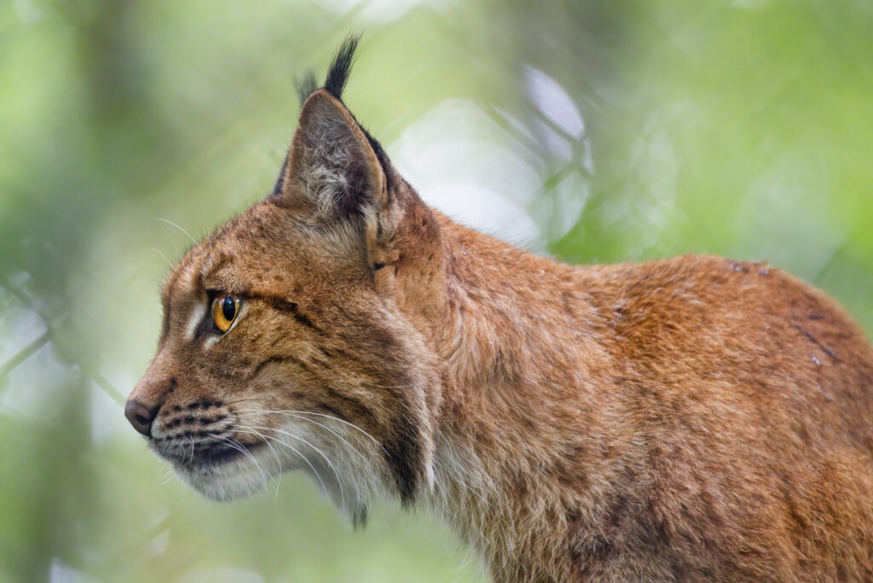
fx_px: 13581
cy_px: 292
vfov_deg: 2.5
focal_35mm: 560
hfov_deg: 3.7
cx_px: 436
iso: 8000
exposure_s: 1/250
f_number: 5.6
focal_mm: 560
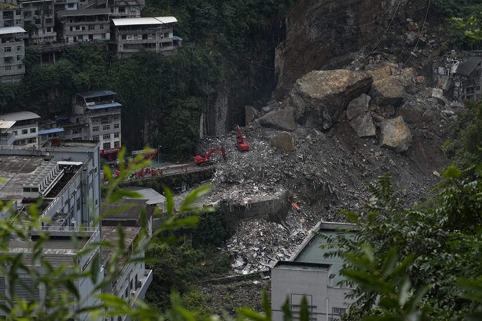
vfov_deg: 9.9
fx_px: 1847
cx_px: 268
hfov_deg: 14.9
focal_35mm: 138
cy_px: 124
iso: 800
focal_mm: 100
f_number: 6.3
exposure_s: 1/3200
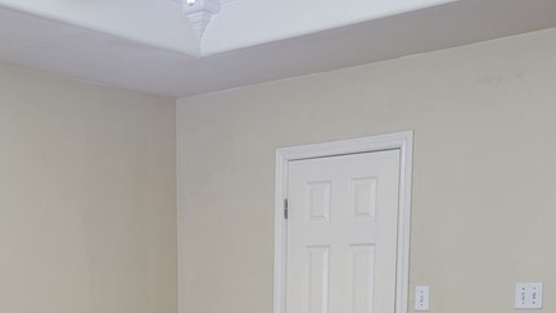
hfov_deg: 31.0
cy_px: 428
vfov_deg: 16.8
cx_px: 155
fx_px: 988
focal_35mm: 67
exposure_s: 1/60
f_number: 1.8
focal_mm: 5.4
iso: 160
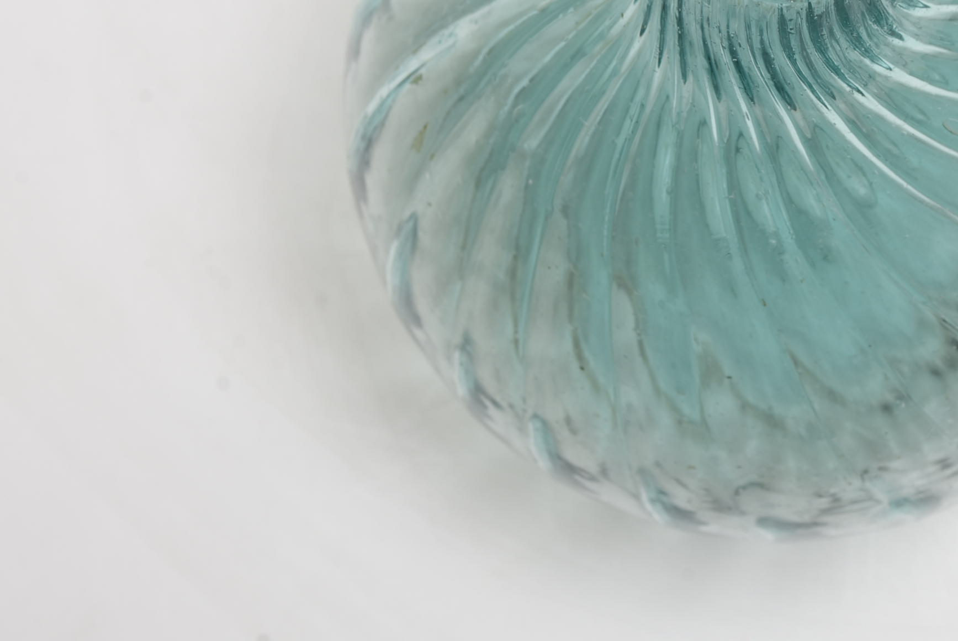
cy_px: 111
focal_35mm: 119
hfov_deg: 17.0
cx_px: 795
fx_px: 3169
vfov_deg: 11.5
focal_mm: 46
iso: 100
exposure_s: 1/100
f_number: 13
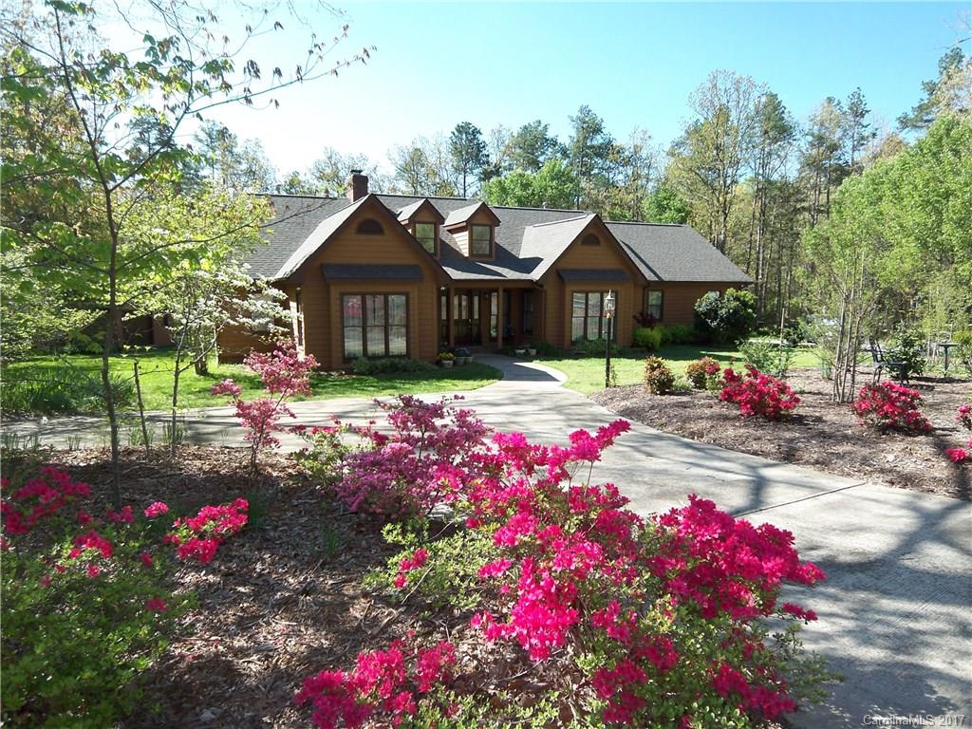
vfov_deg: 58.9
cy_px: 364
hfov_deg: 73.9
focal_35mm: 23
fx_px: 646
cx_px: 486
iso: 50
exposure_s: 1/250
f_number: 2.8
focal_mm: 3.8
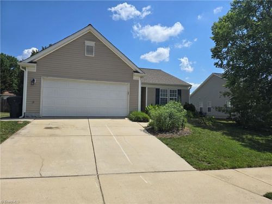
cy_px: 102
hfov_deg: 73.9
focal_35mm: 23
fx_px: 181
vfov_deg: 58.9
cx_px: 136
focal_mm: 6.3
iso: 12
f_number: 1.7
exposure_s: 1/1265
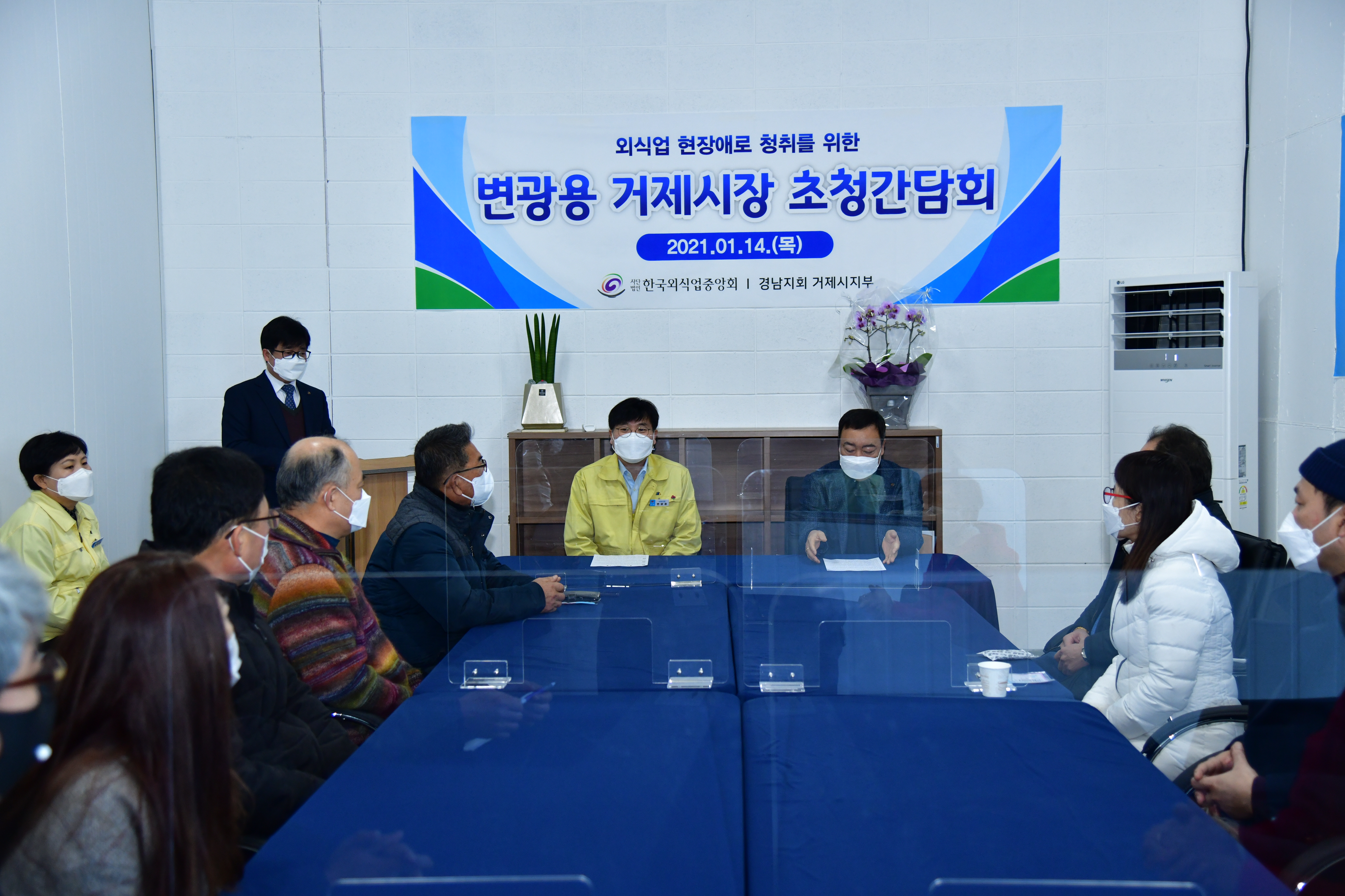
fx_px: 1644
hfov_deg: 44.5
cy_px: 448
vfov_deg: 30.5
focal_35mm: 44
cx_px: 672
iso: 1400
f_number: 4
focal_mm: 44
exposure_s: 1/250
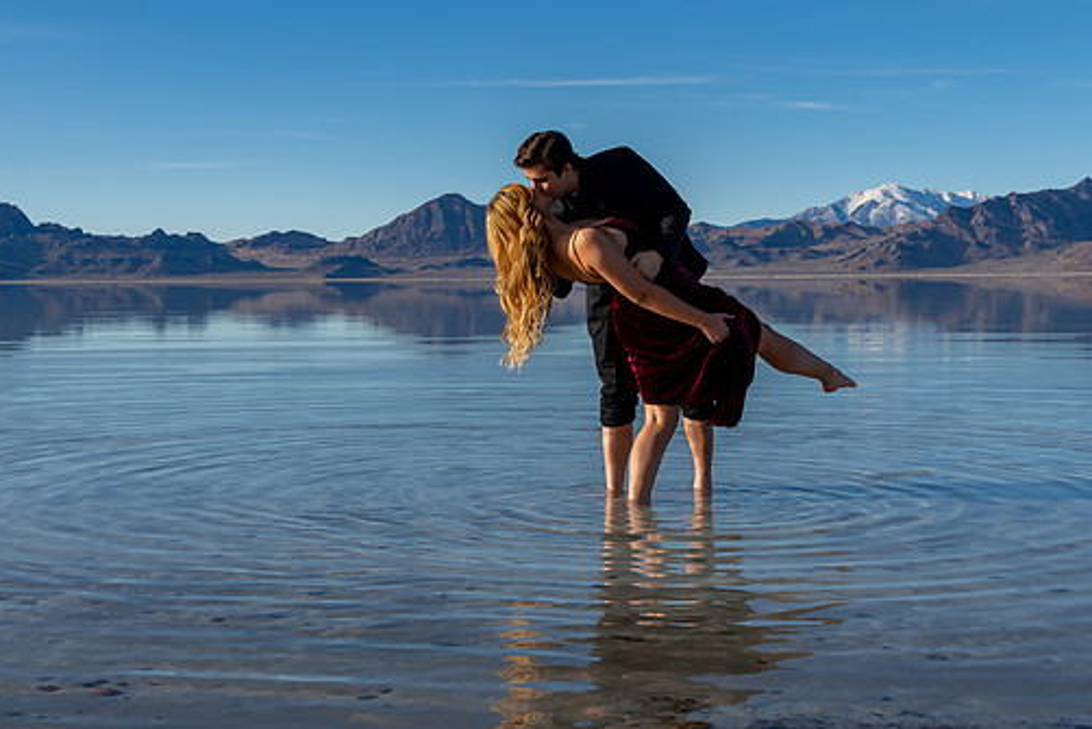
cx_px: 481
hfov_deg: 37.5
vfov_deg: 25.5
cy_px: 329
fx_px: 1608
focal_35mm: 53
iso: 200
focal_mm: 40
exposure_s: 1/500
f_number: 8
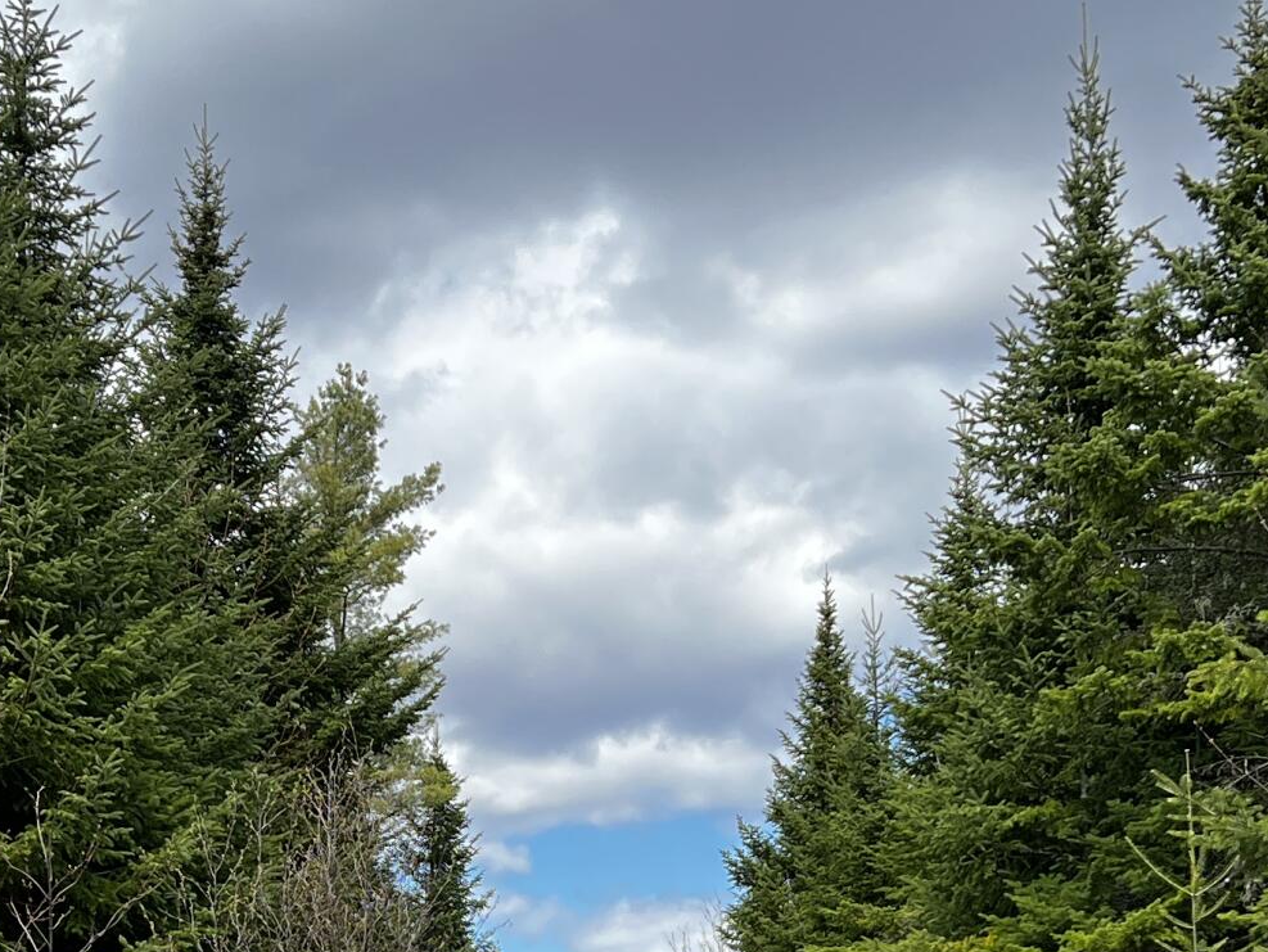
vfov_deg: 18.0
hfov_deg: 24.7
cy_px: 1033
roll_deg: +0.9
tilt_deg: +6.2
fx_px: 2895
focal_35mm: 79
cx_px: 552
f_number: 1.5
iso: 50
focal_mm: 5.7
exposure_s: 1/1645
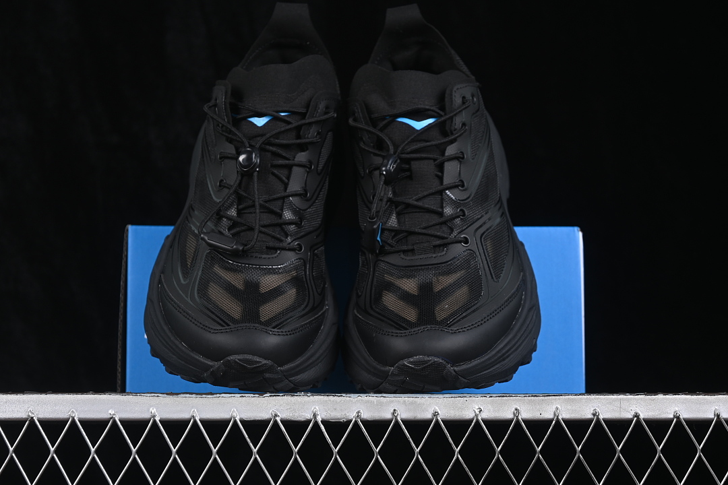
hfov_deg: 27.0
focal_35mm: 75
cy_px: 242
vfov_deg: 18.2
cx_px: 364
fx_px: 1517
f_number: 6.3
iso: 160
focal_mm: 50
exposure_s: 1/60
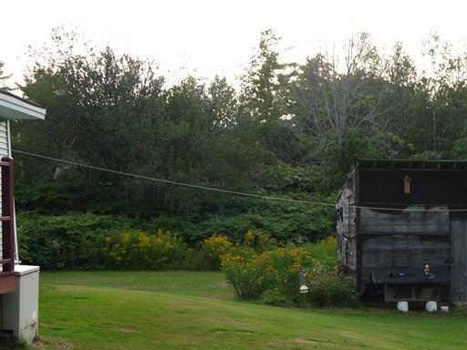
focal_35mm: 72
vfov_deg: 20.2
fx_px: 971
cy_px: 288
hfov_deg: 26.0
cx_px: 438
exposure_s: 1/100
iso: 160
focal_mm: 18
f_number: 4.1
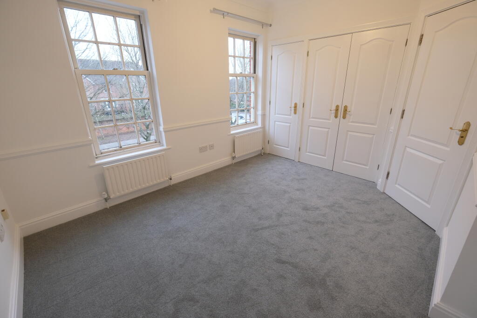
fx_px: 199
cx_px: 238
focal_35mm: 15
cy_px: 159
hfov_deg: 100.4
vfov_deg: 77.3
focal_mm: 10
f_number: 4
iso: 800
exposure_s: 1/30
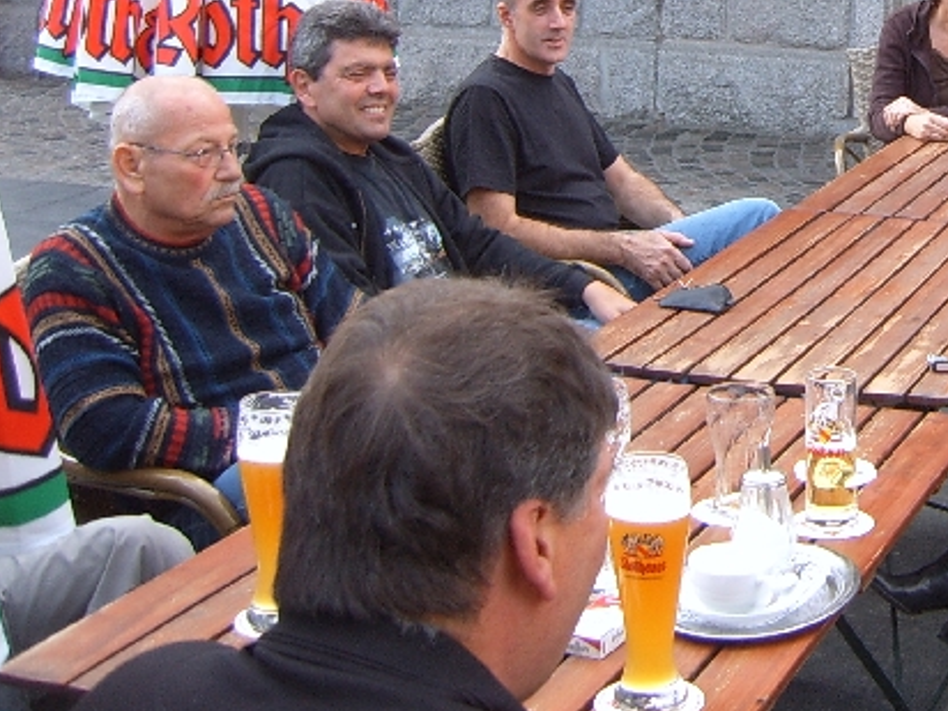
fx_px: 1862
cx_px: 872
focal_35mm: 68
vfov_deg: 21.0
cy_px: 39
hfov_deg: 27.4
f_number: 2.8
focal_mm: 5.8
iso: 50
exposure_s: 1/90
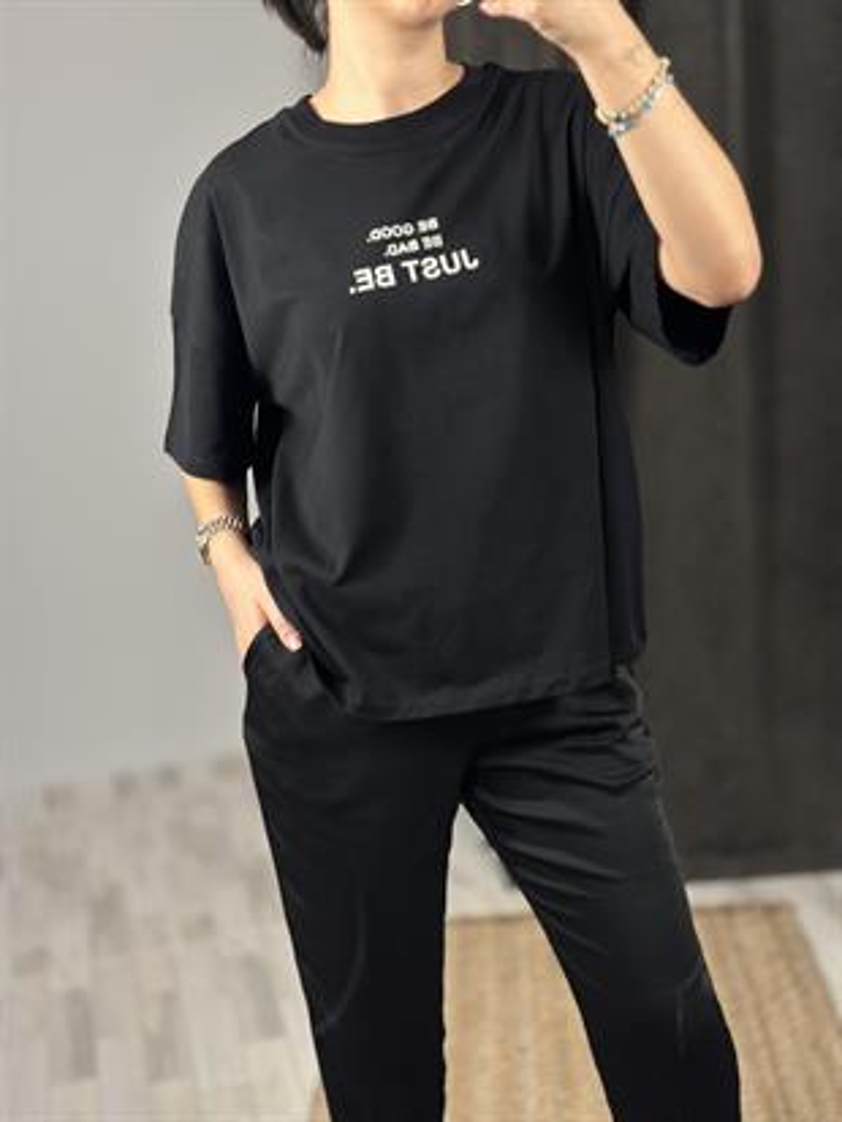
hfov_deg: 30.3
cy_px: 561
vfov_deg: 39.6
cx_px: 421
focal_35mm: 48
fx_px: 1556
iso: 200
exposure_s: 1/100
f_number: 1.78
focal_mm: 6.86
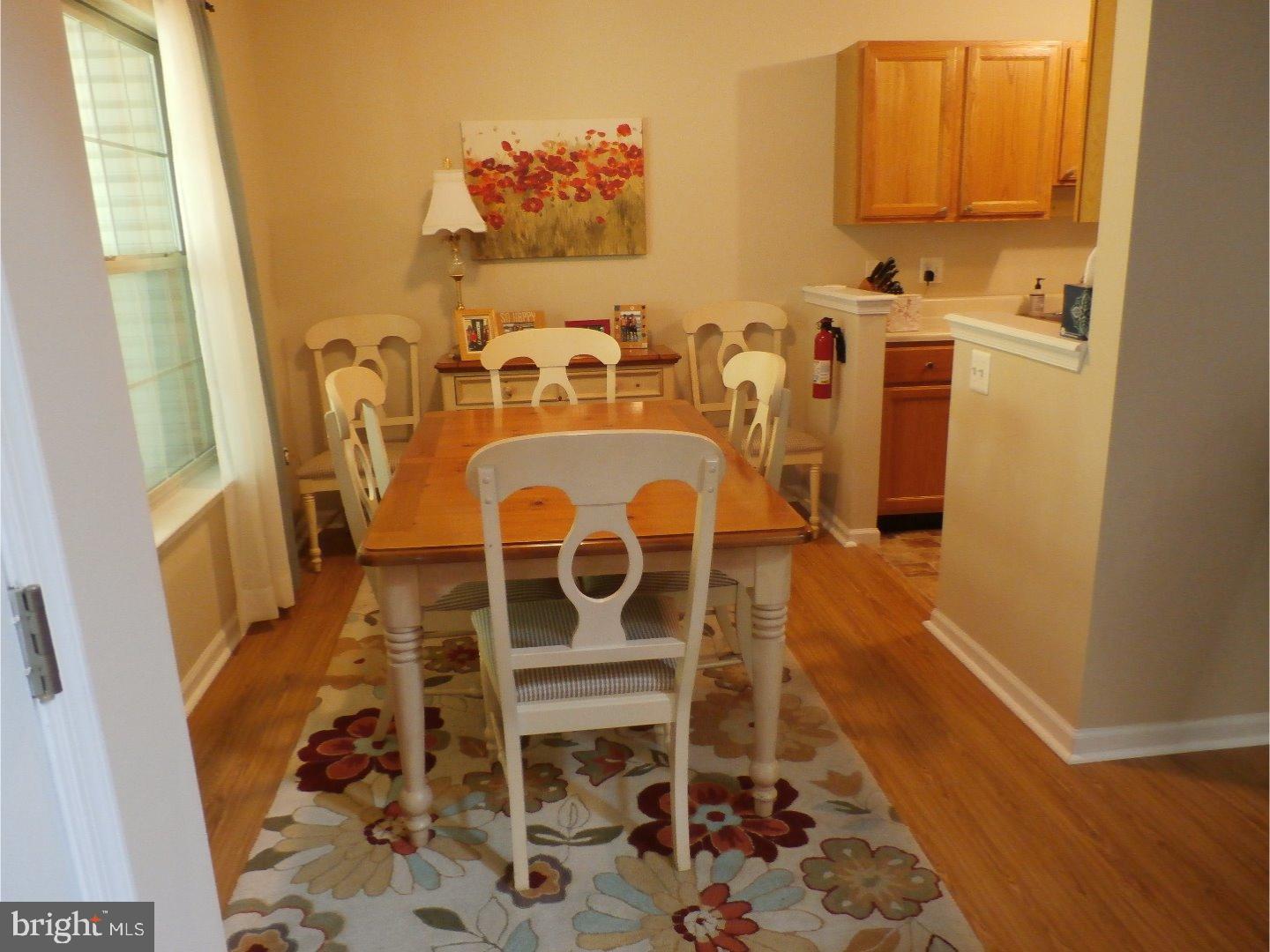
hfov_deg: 69.4
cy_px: 476
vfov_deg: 54.9
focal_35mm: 25
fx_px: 917
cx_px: 635
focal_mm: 4.5
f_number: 3
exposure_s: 1/15
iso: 400
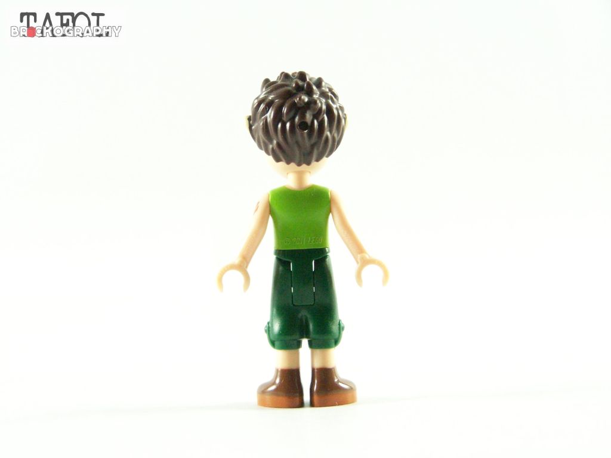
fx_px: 1853
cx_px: 306
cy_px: 229
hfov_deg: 18.7
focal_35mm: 105
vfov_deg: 14.1
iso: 400
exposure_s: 1/60
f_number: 3.6
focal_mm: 17.5
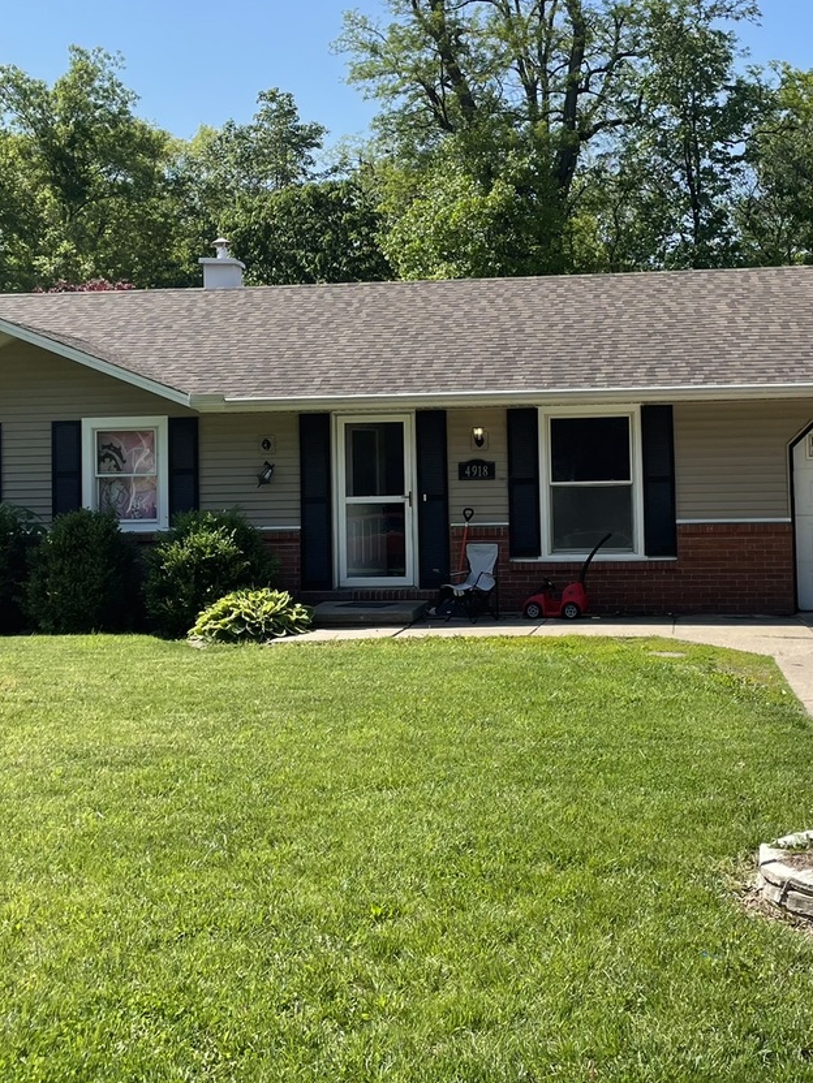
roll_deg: +1.0
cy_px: 458
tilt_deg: +1.9
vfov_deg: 42.0
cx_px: 496
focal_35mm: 45
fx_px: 1409
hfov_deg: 32.1
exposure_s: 1/2618
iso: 32
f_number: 1.6
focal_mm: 4.2
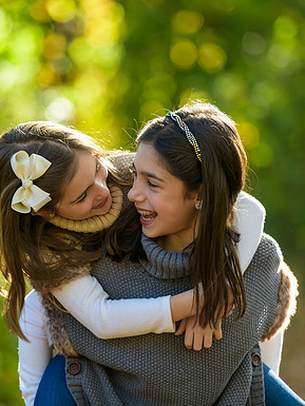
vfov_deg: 7.6
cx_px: 133
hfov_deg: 5.7
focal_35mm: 261
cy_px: 203
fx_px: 3065
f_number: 3.2
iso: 200
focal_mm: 180
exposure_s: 1/200
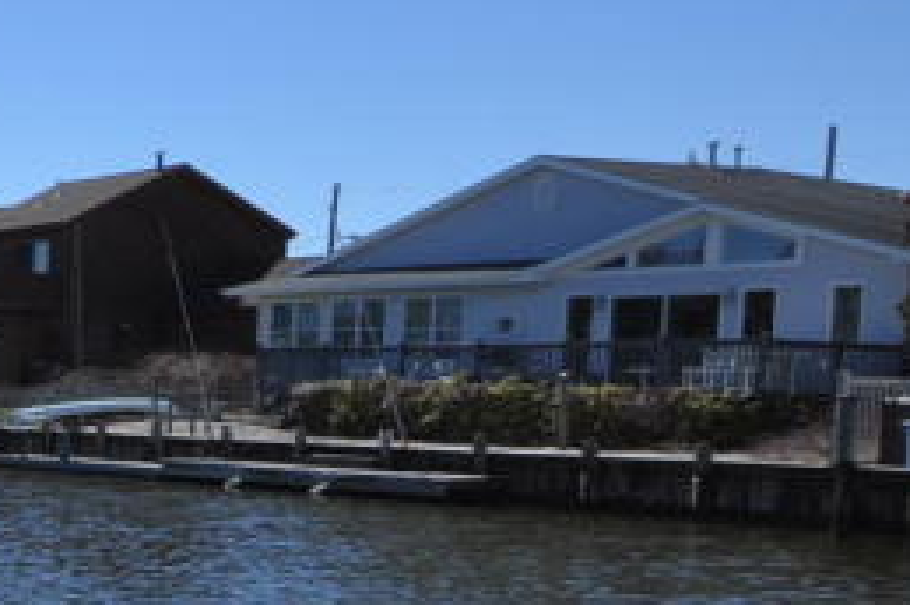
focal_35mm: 67
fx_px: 1691
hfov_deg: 22.1
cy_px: 521
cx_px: -608
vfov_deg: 19.9
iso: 200
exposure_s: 1/400
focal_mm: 10
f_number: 10
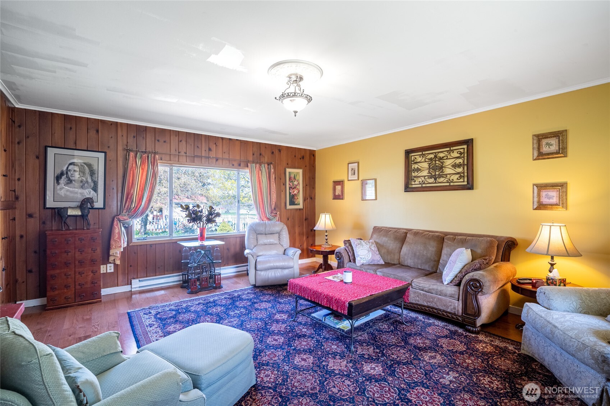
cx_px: 305
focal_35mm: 16
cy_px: 203
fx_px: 271
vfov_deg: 73.7
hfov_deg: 96.7
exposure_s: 1/60
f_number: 10
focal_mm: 16
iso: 400
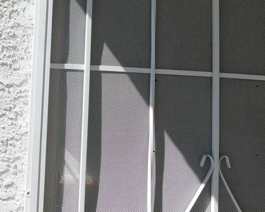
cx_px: 46
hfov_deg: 40.7
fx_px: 337
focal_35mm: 43
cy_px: 77
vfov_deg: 34.7
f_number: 6
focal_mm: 4
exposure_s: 1/640
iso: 125
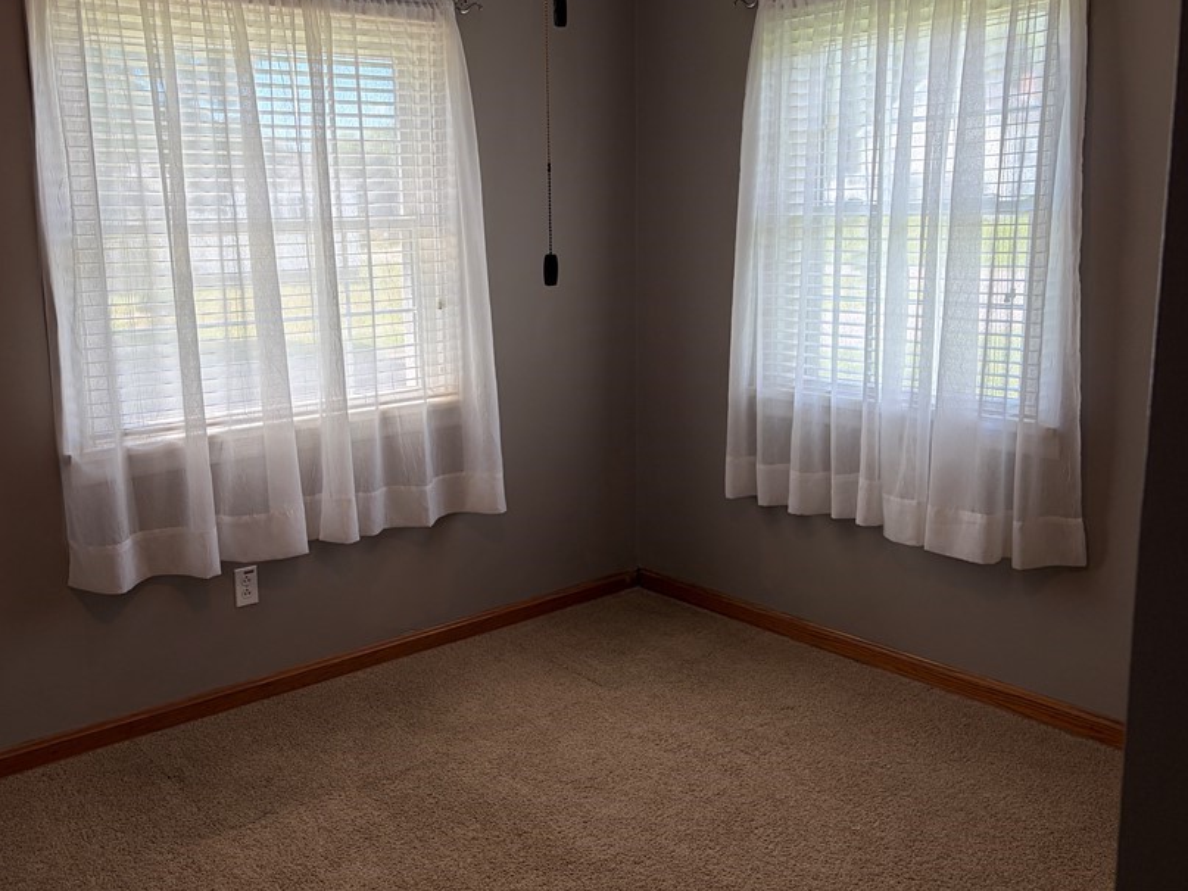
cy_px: 423
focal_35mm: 33
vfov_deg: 42.9
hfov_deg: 55.2
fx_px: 1132
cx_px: 530
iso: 50
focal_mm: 5.96
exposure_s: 1/120
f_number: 1.6
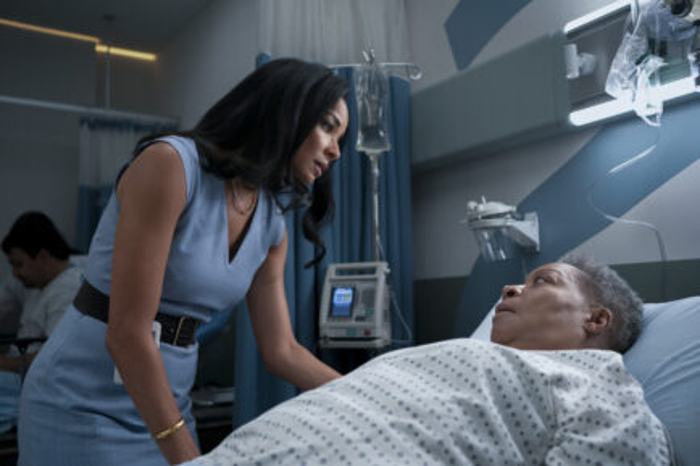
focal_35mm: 35
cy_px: 233
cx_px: 350
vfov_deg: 37.8
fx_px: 680
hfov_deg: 54.5
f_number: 2.8
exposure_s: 1/160
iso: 3200
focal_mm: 35
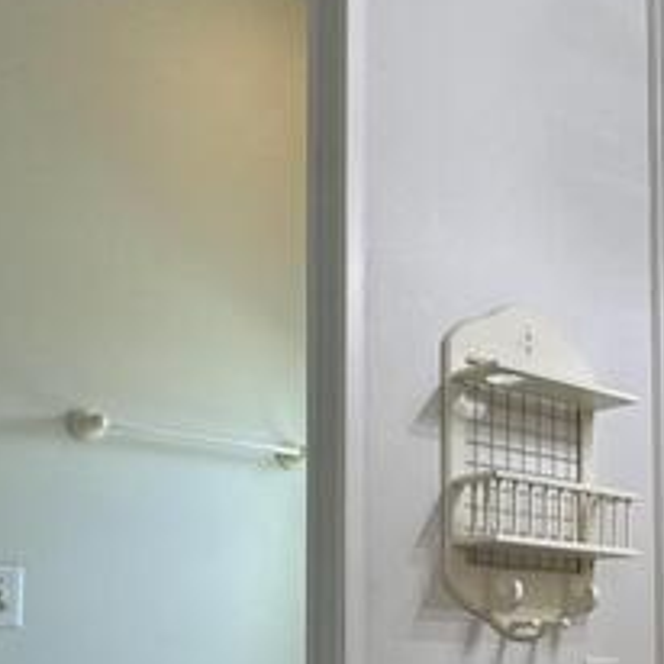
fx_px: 1042
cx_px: 683
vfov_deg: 33.1
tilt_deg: +2.5
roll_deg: +0.6
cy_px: 625
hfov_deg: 32.2
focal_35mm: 48
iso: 125
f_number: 2.2
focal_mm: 2.22
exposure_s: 1/120
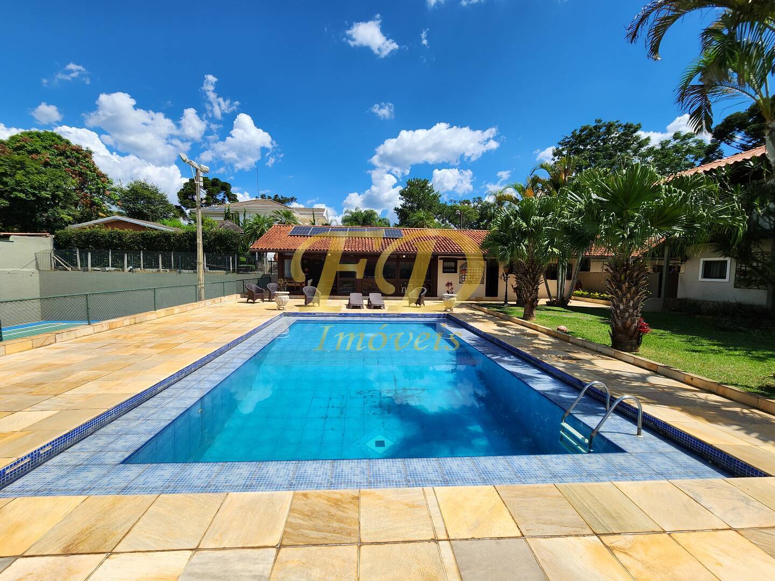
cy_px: 290
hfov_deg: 106.2
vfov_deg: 89.9
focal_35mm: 13
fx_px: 291
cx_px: 388
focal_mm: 2.2
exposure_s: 1/2443
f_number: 2.2
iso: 50
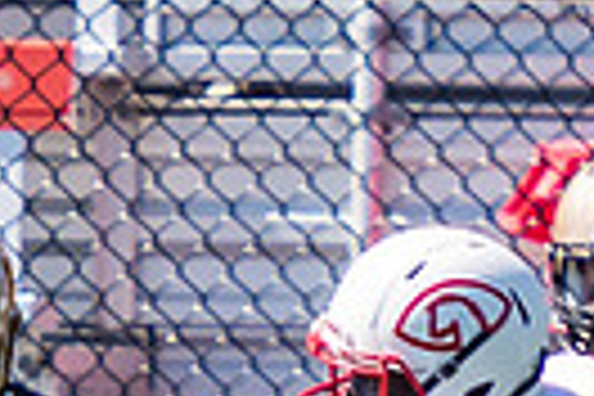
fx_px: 47467
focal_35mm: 2877
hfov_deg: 0.7
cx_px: 374
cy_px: 731
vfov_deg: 0.5
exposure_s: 1/2000
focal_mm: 165
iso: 160
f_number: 2.8
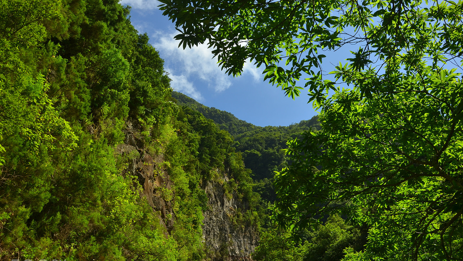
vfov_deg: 35.1
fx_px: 412
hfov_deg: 58.7
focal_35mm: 34
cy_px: 149
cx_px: 229
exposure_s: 1/200
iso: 100
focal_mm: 21
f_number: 6.3
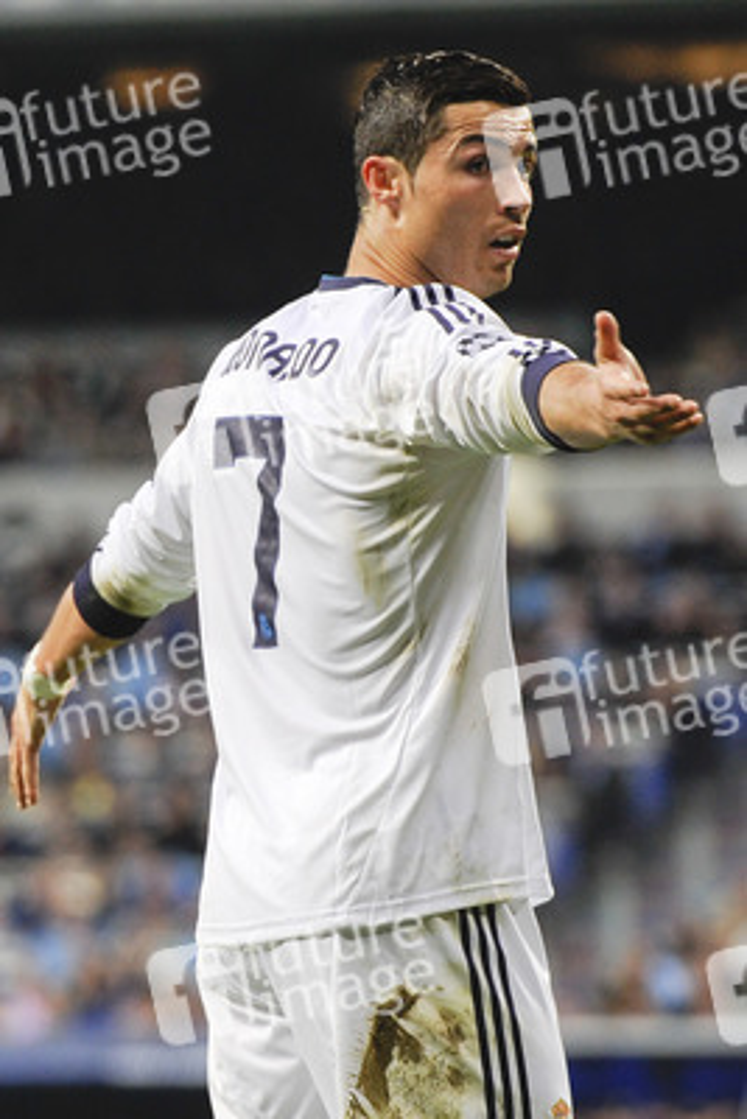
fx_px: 6219
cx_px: 374
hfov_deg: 6.9
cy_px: 560
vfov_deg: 10.3
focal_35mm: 200
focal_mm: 200
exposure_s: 1/800
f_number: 3.5
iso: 1000
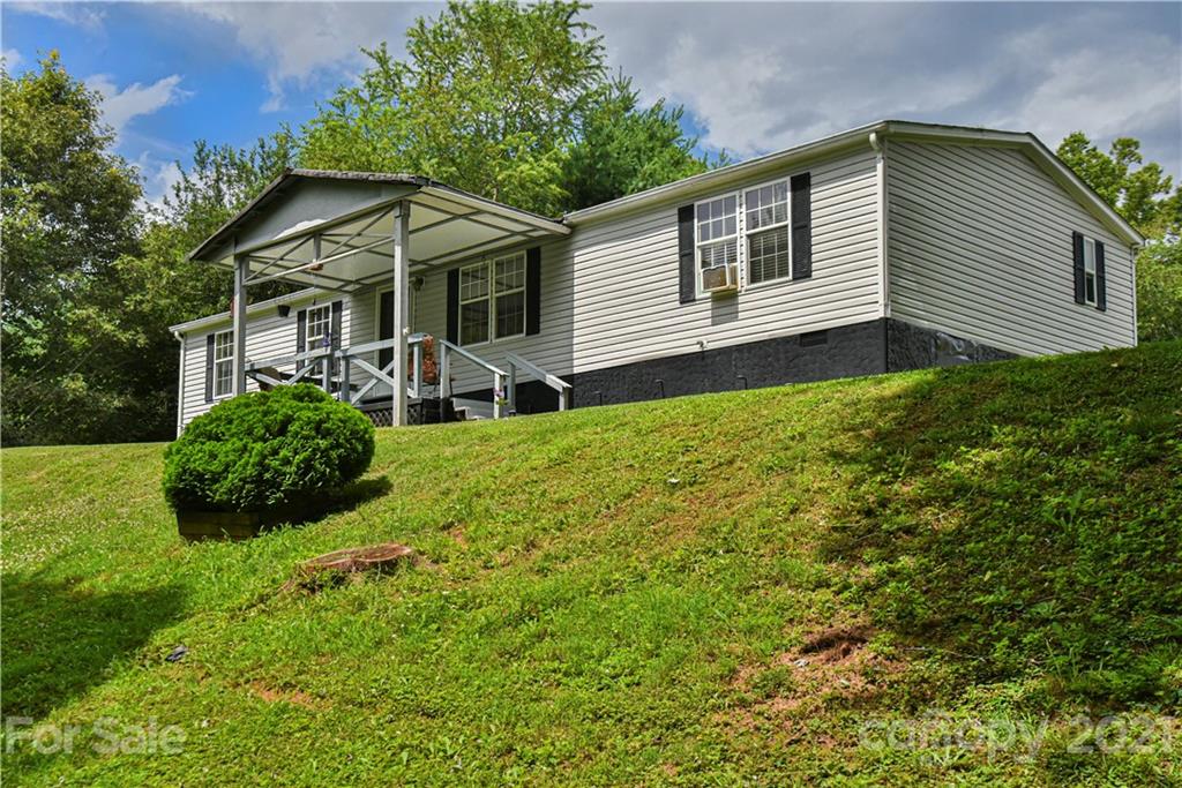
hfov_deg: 50.7
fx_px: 1248
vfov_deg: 35.1
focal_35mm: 38
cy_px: 394
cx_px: 591
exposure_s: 1/500
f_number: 11
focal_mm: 38
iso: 1600
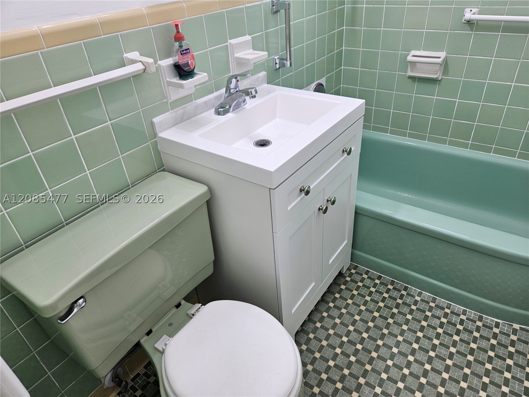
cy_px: 198
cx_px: 264
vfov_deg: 58.9
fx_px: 351
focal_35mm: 23
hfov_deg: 73.9
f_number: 1.8
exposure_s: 1/120
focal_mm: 5.4
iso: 50
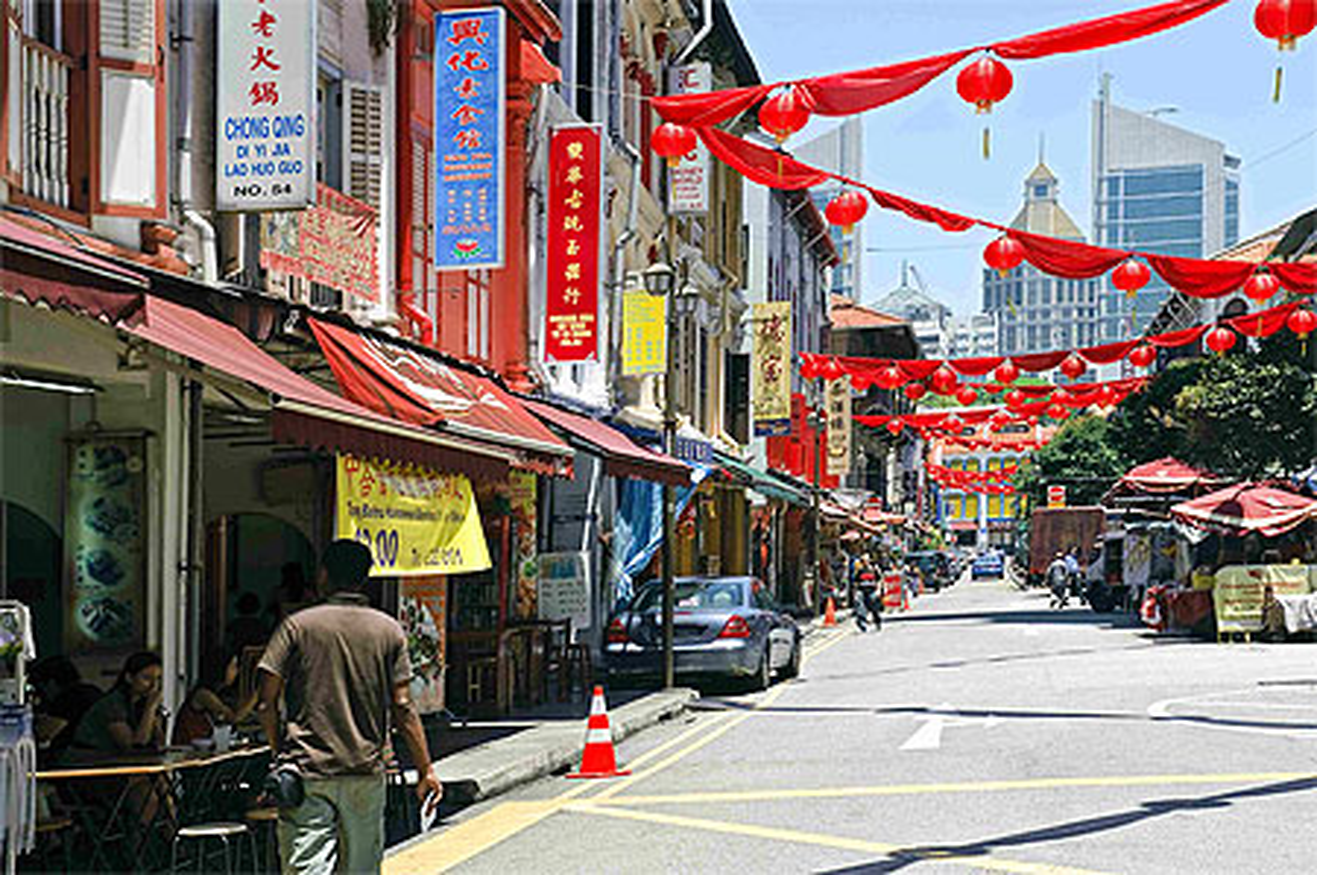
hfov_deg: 32.4
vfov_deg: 21.9
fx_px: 2266
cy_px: 438
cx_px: 658
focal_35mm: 62
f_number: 11
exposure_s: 1/180
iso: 200
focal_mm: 62
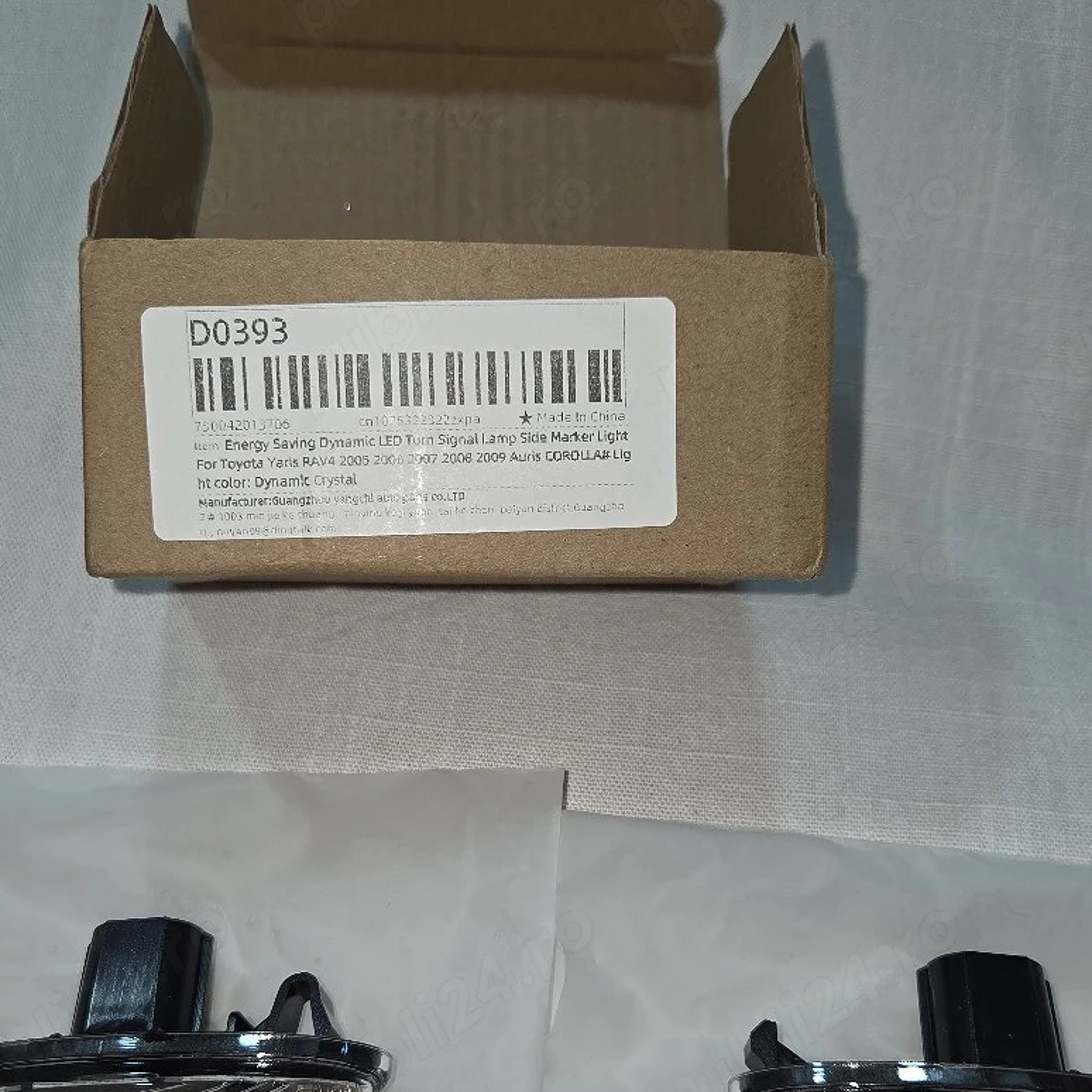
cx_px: 535
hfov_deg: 47.2
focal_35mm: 35
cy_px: 710
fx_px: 1249
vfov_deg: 46.6
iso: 640
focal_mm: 5.4
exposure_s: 1/50.3
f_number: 1.8
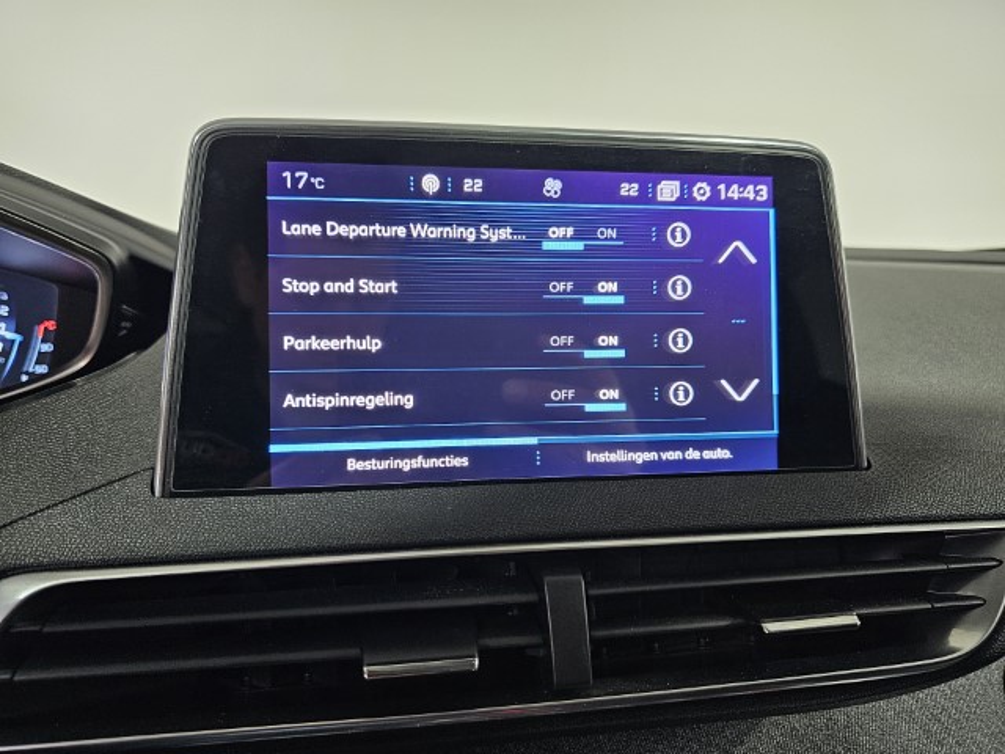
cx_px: 502
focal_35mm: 23
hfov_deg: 73.9
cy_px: 377
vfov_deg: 58.9
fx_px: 668
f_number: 1.7
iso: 640
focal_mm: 6.3
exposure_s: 1/100
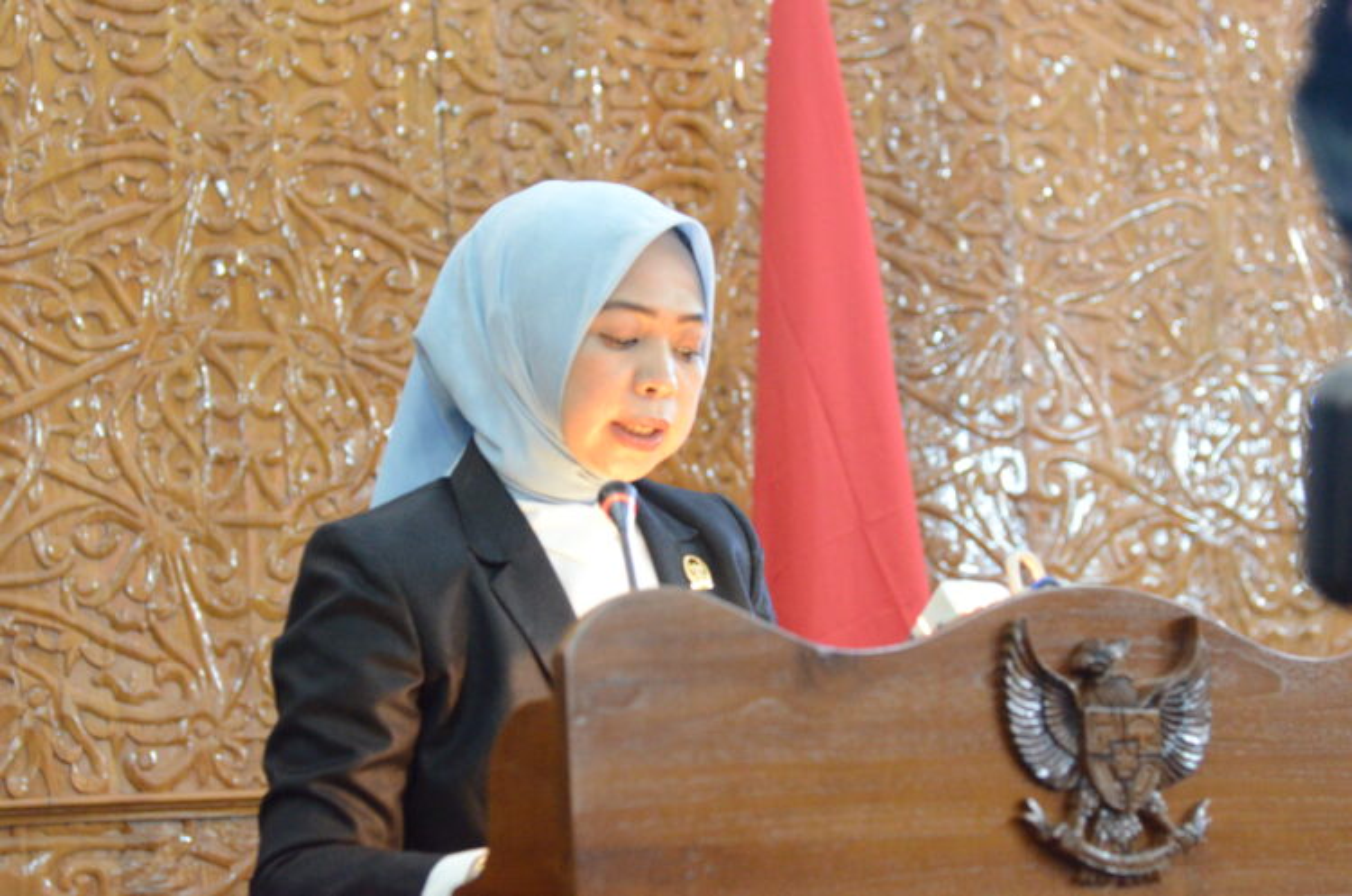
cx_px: 676
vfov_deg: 16.5
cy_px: 448
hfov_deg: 24.7
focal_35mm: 82
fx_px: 3092
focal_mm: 55
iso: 5000
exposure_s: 1/50
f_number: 4
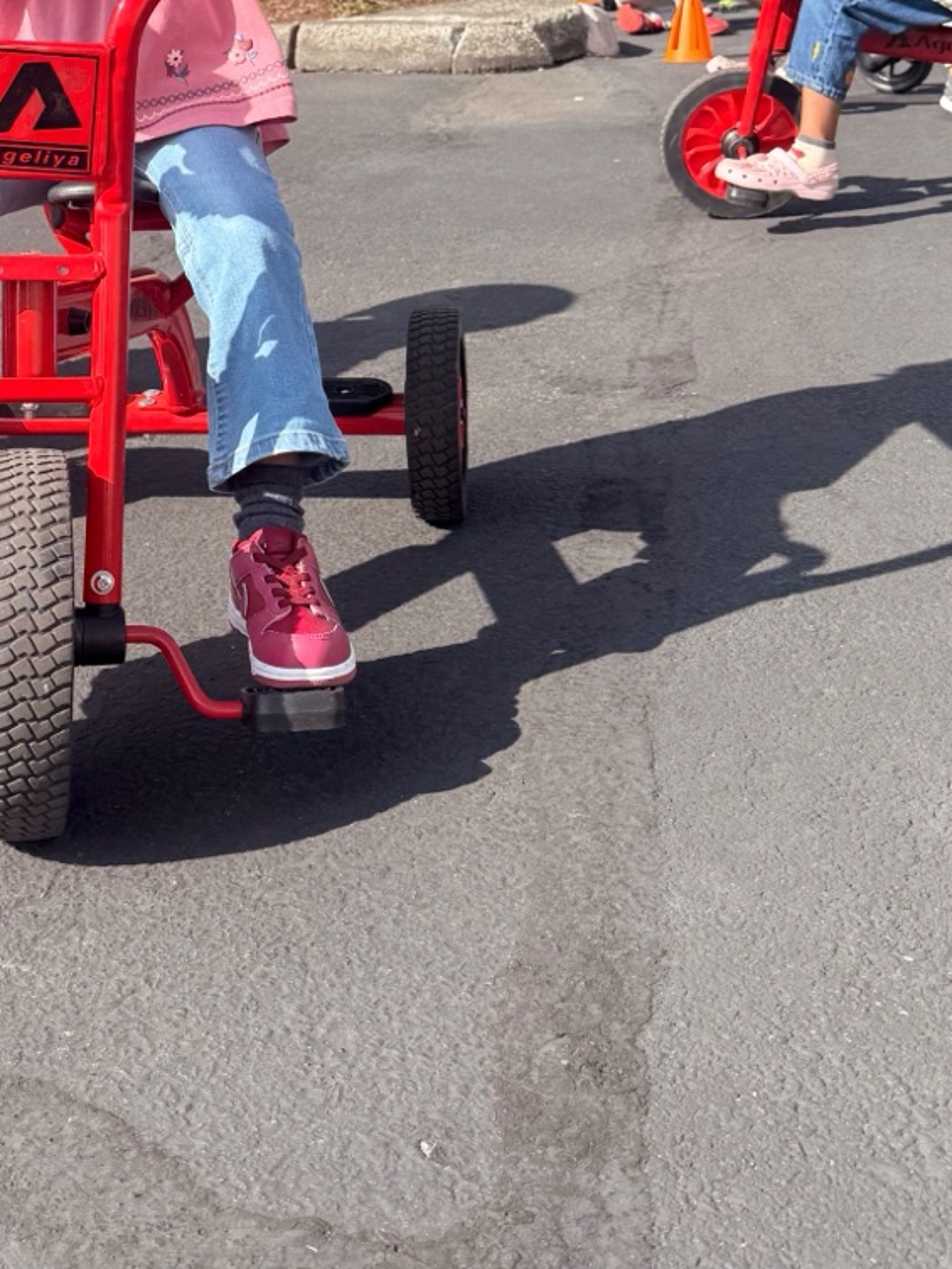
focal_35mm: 51
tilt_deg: -11.2
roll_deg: +3.5
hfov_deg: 28.2
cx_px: 251
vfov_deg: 36.0
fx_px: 1870
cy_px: 222
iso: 80
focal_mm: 6.76
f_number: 1.78
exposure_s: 1/1727
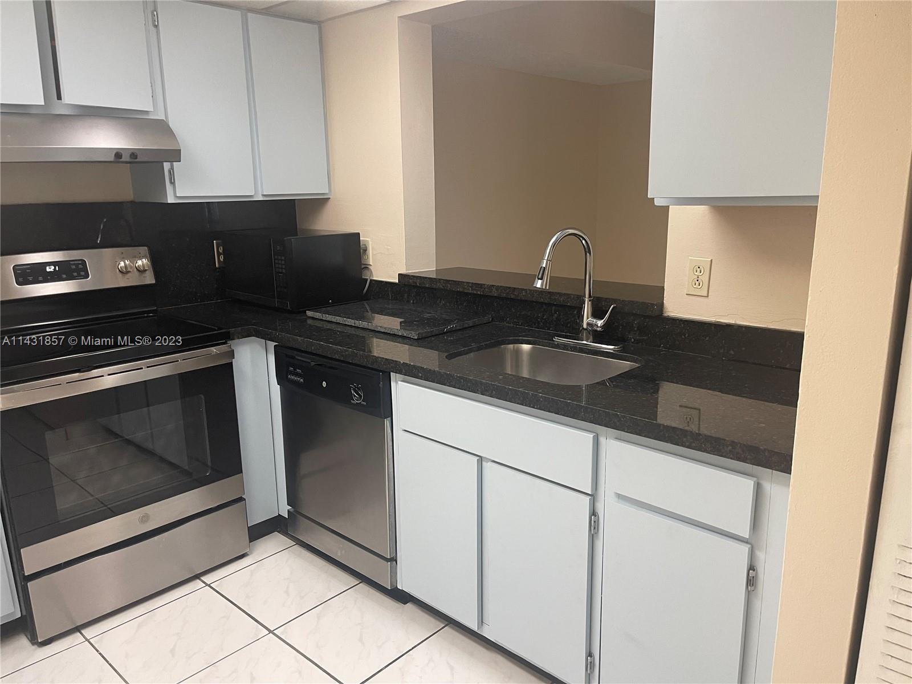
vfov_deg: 53.1
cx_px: 456
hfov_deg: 67.3
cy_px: 342
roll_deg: +1.1
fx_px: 685
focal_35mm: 26
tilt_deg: -13.1
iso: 160
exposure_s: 1/60
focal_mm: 5.1
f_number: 1.6
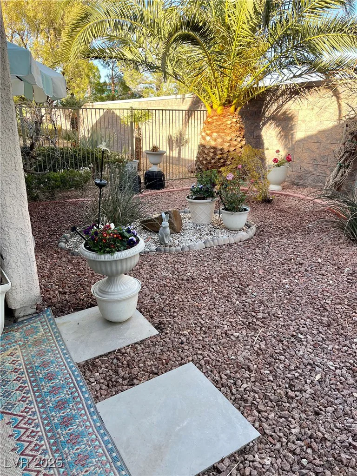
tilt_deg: -17.5
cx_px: 178
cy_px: 238
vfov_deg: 69.4
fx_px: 344
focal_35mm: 25
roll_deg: +1.3
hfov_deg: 54.9
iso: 32
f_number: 1.6
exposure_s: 1/325
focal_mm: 5.1
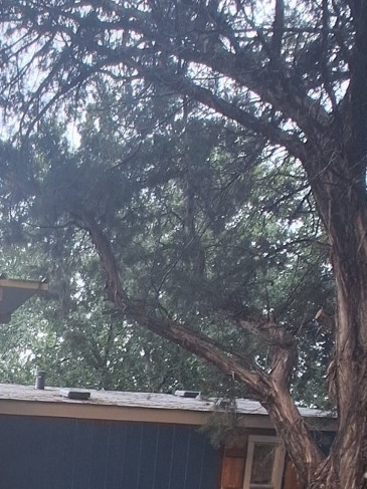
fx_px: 580
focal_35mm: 41
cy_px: 646
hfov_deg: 28.0
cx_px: -128
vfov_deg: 33.0
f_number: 2.2
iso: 64
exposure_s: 1/120
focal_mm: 1.74
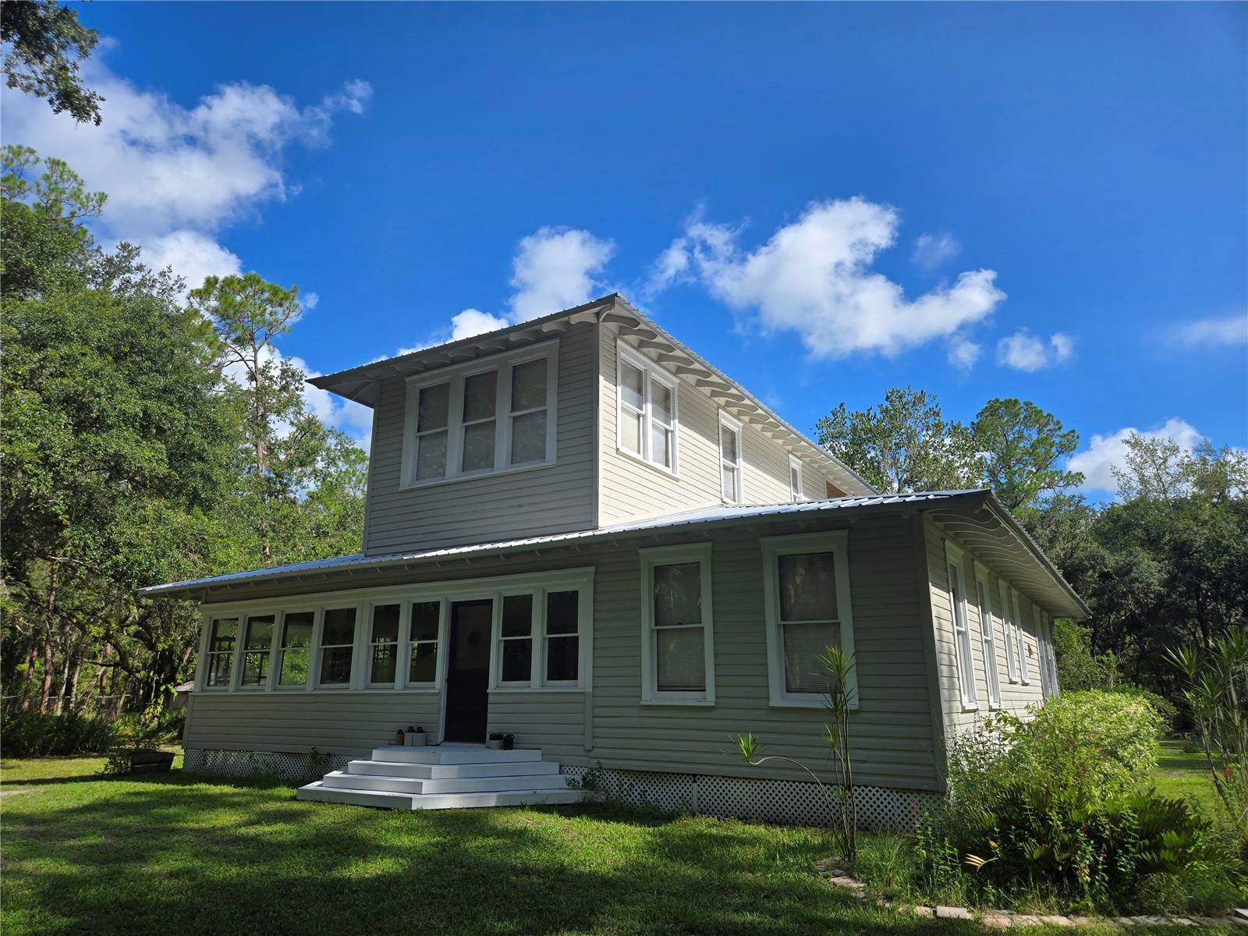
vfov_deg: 58.9
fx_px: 829
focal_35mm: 23
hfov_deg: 73.9
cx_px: 624
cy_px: 468
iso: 25
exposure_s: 1/1445
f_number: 1.8
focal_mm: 5.4
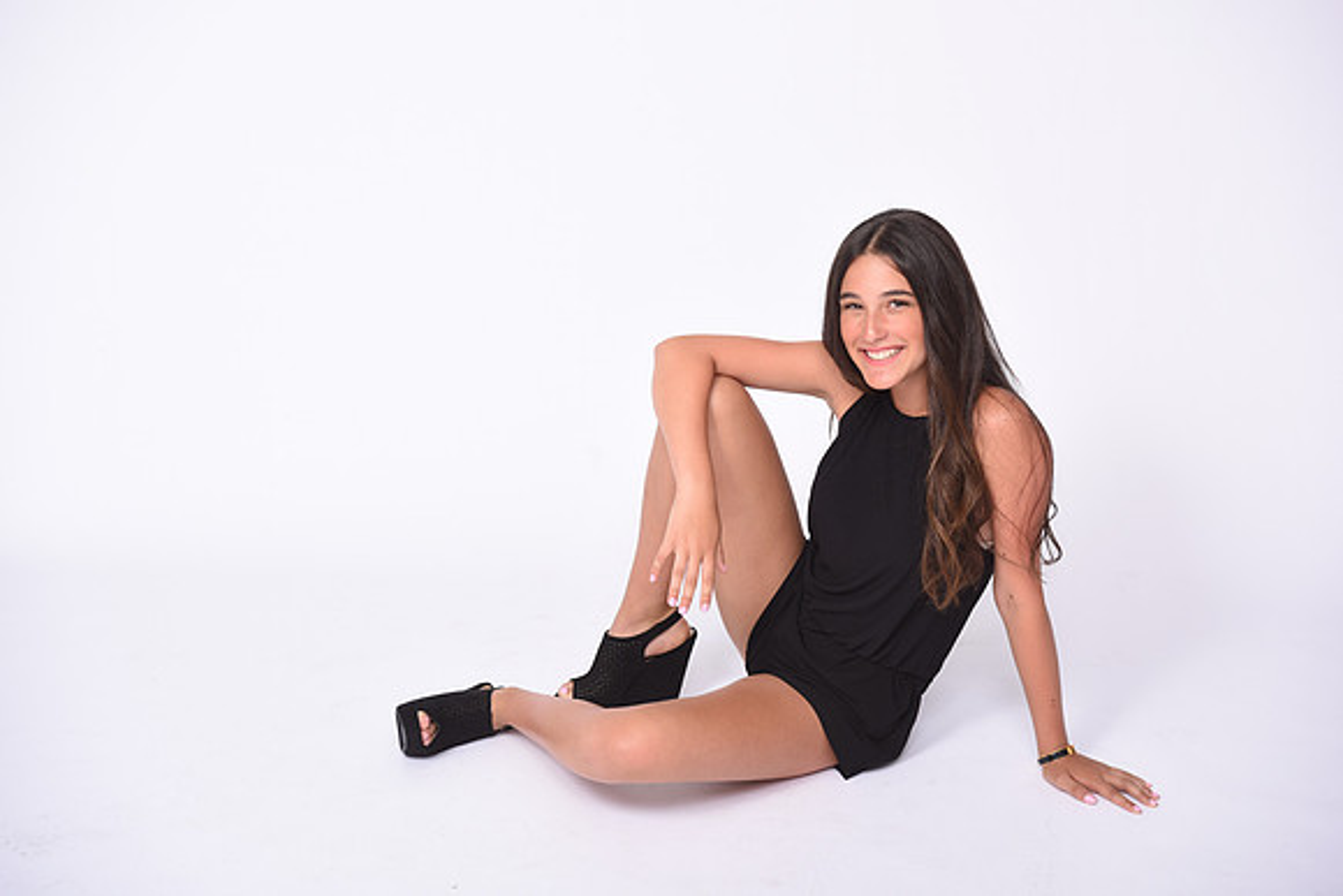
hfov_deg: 36.2
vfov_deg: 24.6
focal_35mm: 55
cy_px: 448
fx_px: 2052
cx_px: 672
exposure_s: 1/200
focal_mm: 55
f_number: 8
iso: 200
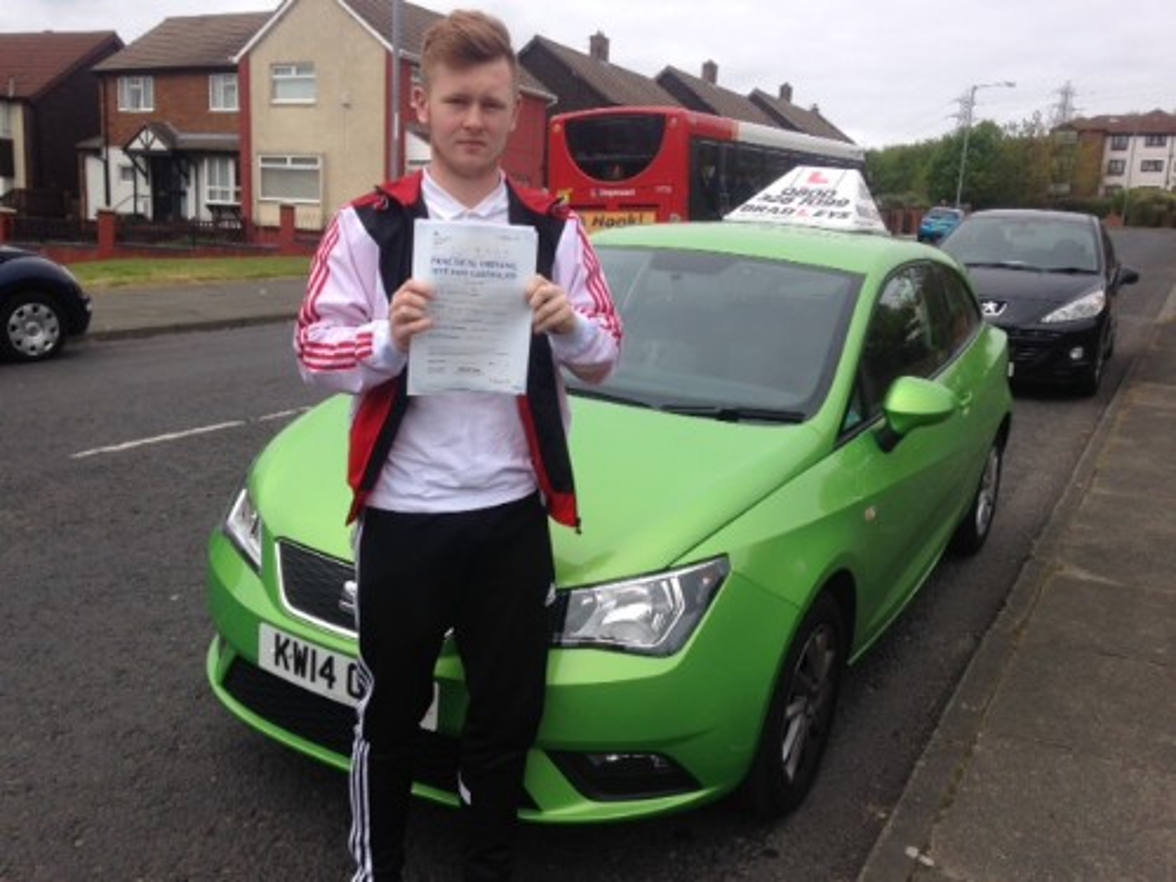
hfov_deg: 55.4
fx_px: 1121
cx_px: 588
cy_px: 441
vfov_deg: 42.9
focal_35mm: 33
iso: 50
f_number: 2.4
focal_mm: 4.12
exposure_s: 1/1595
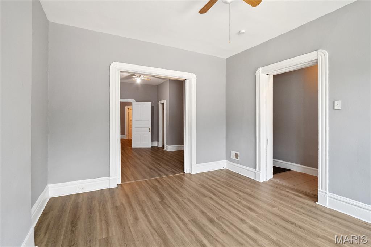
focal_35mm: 16
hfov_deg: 96.8
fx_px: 165
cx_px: 186
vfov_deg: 73.7
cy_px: 124
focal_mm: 8
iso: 400
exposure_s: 1/13
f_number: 6.3
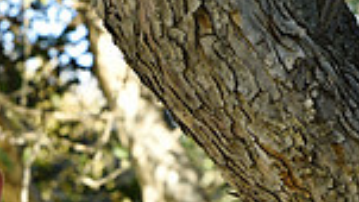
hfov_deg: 9.0
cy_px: 398
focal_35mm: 234
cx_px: -140
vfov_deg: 5.1
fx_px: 2228
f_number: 5
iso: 200
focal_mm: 58
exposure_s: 1/100
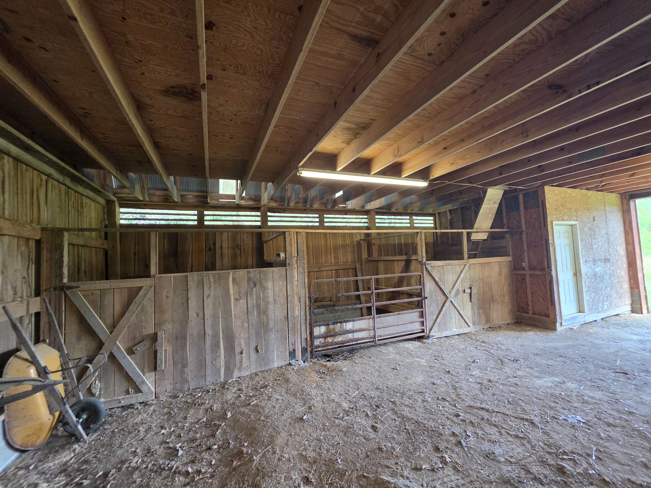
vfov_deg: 89.9
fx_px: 244
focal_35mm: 13
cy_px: 244
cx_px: 326
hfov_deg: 106.2
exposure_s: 1/60
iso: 320
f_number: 1.9
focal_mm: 2.2
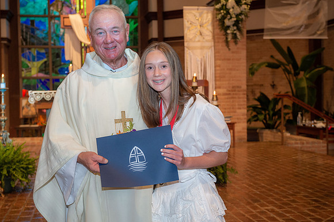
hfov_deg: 32.4
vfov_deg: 21.9
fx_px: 575
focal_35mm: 62
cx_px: 167
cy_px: 111
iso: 1600
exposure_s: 1/125
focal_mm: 62
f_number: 5.6
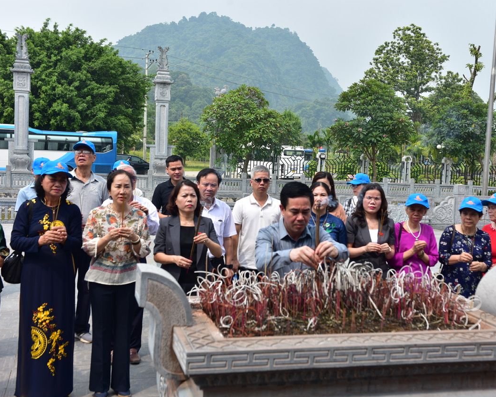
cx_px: 285
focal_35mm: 48
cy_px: 201
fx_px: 705
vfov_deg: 31.5
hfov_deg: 38.7
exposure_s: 1/400
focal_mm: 42
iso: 160
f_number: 7.1
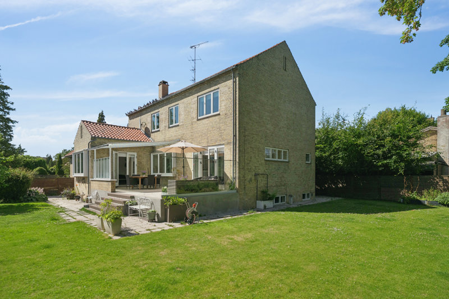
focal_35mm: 17
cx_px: 224
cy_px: 150
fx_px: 212
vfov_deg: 70.4
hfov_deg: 93.3
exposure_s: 1/3200
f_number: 5.6
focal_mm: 17
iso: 320
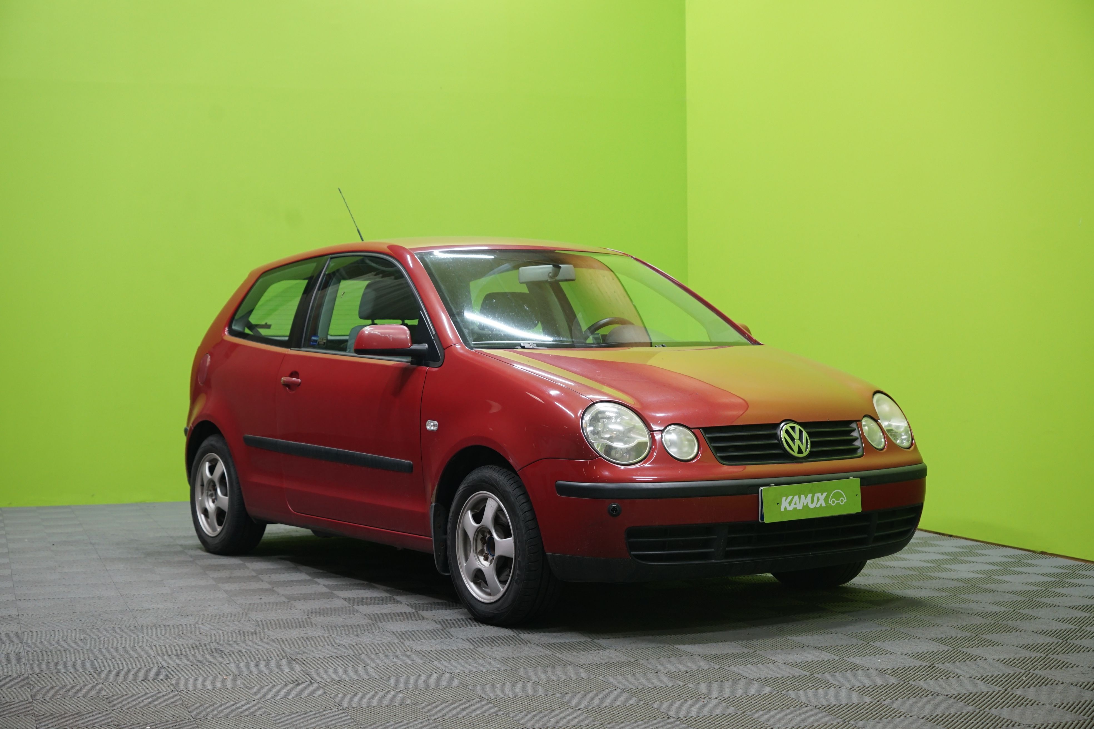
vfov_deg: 24.2
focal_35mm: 56
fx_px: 1702
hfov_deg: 35.6
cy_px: 364
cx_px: 547
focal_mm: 56
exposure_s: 1/20
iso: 640
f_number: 5.6
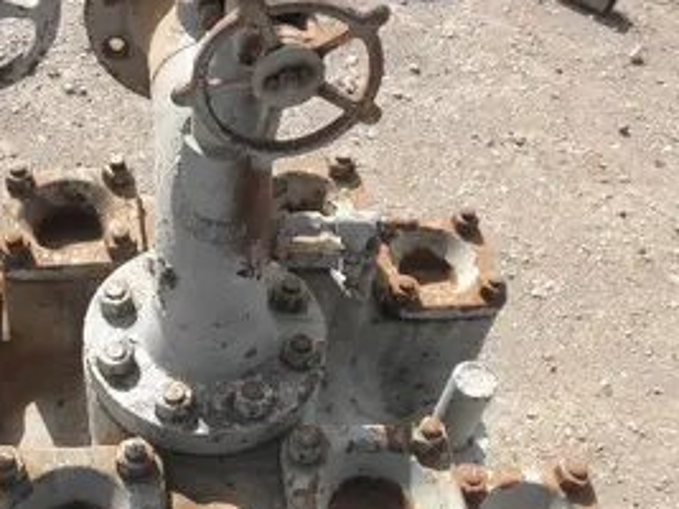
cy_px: 316
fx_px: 823
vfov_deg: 34.2
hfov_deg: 43.5
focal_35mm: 42
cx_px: 175
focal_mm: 5
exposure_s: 1/80
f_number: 8.5
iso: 64
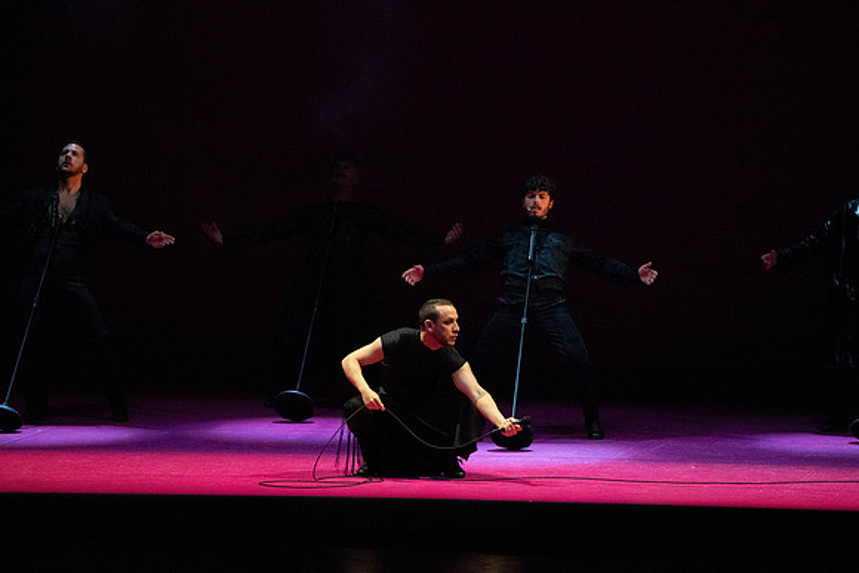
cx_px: 430
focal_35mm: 276
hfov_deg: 7.5
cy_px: 286
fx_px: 6587
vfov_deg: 5.0
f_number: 5.6
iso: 25600
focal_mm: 276
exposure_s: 1/320
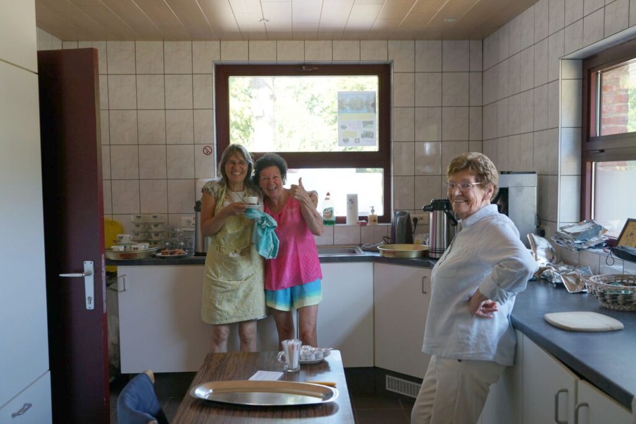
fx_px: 583
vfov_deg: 40.0
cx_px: 318
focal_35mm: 33
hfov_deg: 57.2
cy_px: 212
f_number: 4
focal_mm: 33
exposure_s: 1/60
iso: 250
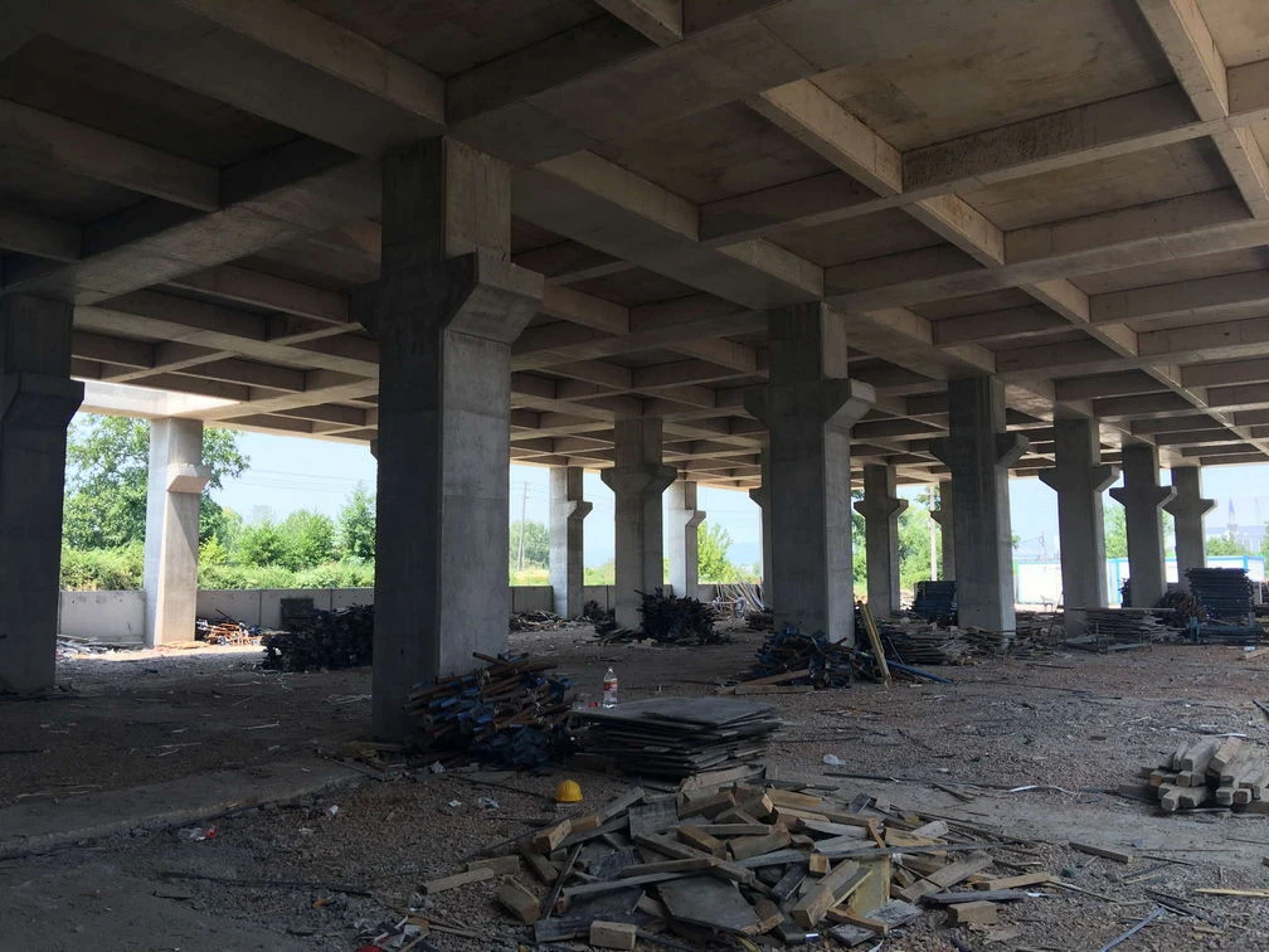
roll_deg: +0.1
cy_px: 476
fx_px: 1063
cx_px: 634
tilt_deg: +8.7
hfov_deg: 61.7
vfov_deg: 48.2
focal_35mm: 29
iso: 25
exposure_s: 1/232
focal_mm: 4.15
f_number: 2.2
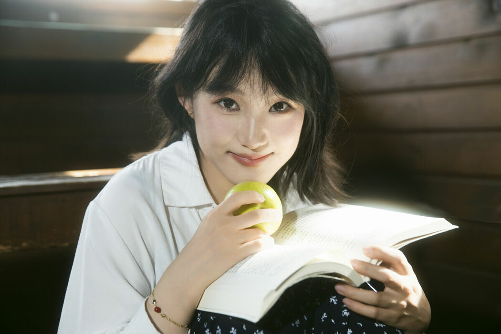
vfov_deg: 23.0
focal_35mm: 59
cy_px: 167
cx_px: 250
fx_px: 821
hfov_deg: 33.9
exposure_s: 1/125
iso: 500
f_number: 4
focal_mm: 59
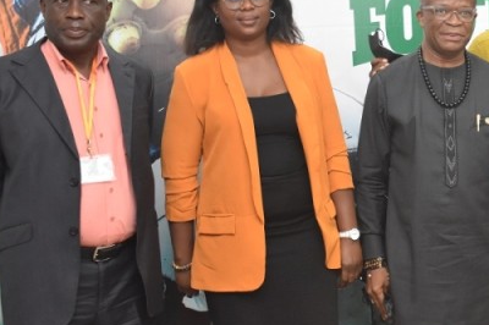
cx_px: 440
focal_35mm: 81
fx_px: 1099
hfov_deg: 24.4
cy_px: 119
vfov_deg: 16.8
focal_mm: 27
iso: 2000
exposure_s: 1/60
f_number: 4
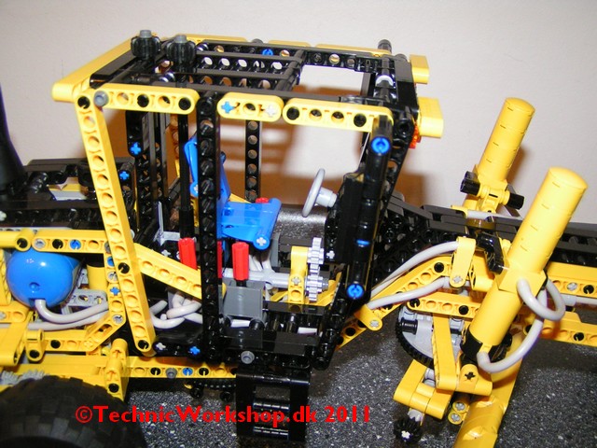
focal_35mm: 38
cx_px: 298
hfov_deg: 49.0
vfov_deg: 37.7
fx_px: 655
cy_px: 224
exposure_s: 1/40
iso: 200
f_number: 2.8
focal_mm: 5.8
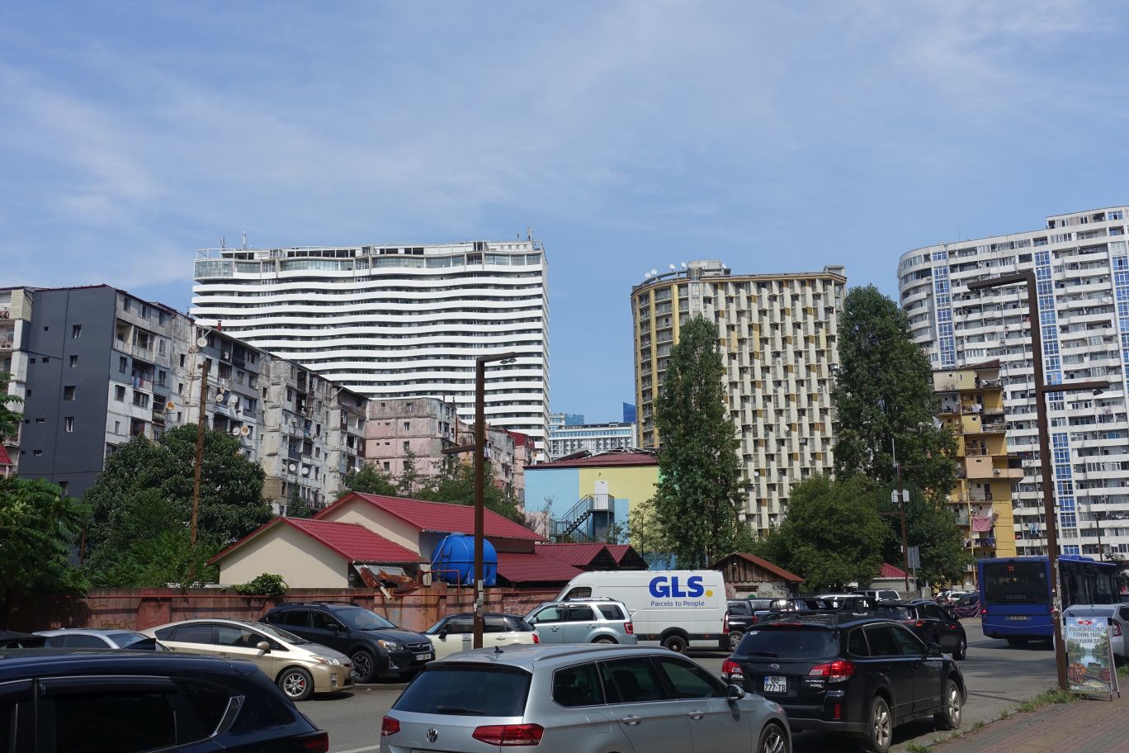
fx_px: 1035
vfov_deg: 40.0
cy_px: 376
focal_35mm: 33
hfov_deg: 57.2
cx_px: 564
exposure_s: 1/640
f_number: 5.6
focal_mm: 12.06
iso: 125
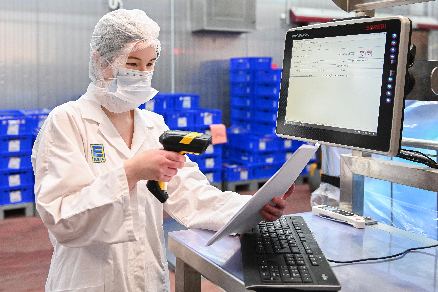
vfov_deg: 41.1
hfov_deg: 58.7
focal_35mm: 32
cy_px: 146
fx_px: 389
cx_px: 219
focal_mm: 32
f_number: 2.8
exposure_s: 1/125
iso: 1250
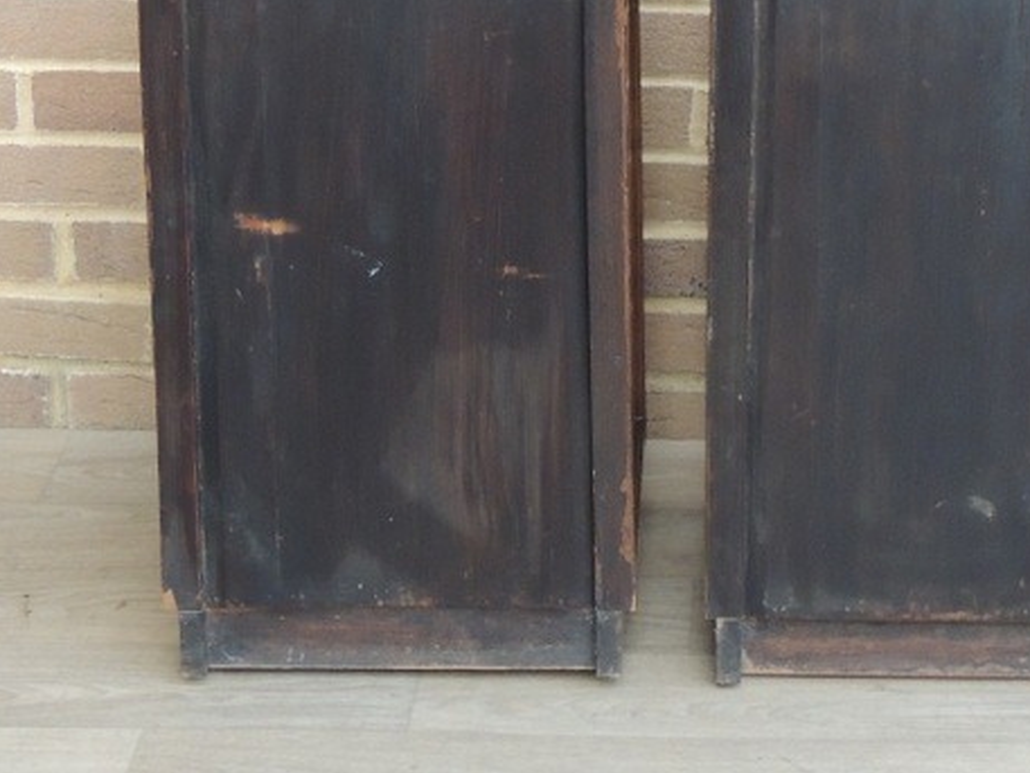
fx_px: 3333
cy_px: 162
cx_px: 701
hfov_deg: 17.5
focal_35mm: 112
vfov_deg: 13.2
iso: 560
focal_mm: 8.9
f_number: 3.6
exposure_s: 1/125
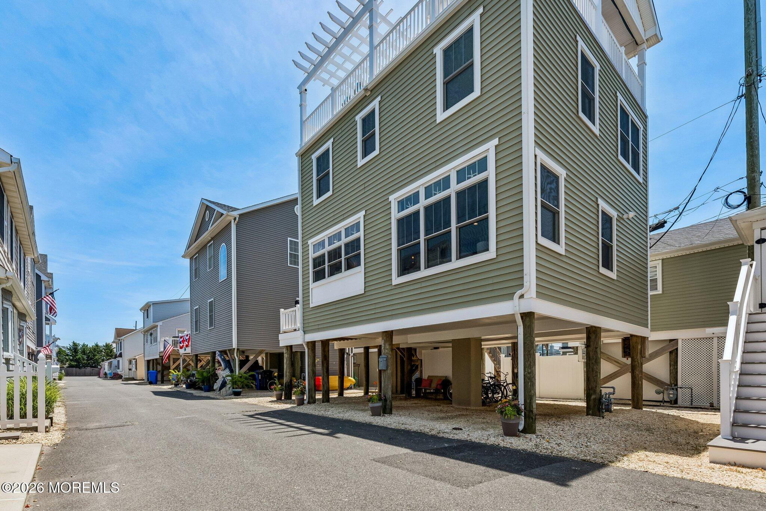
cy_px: 256
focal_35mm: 15
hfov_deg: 100.4
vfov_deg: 77.3
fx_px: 319
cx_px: 383
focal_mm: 15
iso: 400
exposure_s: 1/2000
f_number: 7.1
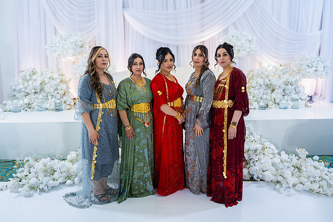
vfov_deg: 46.4
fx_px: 259
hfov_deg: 65.5
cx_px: 166
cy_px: 111
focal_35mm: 28
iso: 500
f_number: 2.8
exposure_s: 1/160
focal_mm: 28
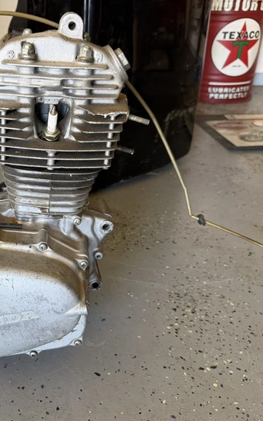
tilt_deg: -27.4
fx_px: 401
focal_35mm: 35
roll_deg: -0.2
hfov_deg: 34.6
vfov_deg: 55.3
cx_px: 34
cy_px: 213
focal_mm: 6.76
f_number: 1.78
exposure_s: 1/60
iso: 250
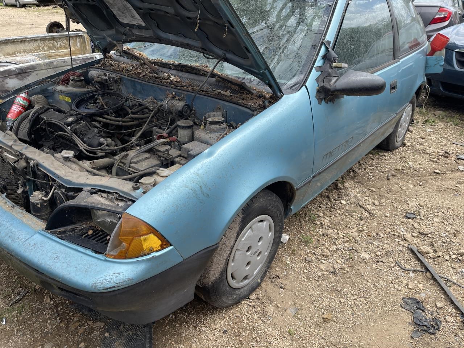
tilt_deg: -22.4
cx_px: 232
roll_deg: -0.2
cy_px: 174
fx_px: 335
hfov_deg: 69.4
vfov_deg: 54.9
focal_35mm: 25
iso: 32
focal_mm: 5.1
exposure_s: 1/1493
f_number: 1.6
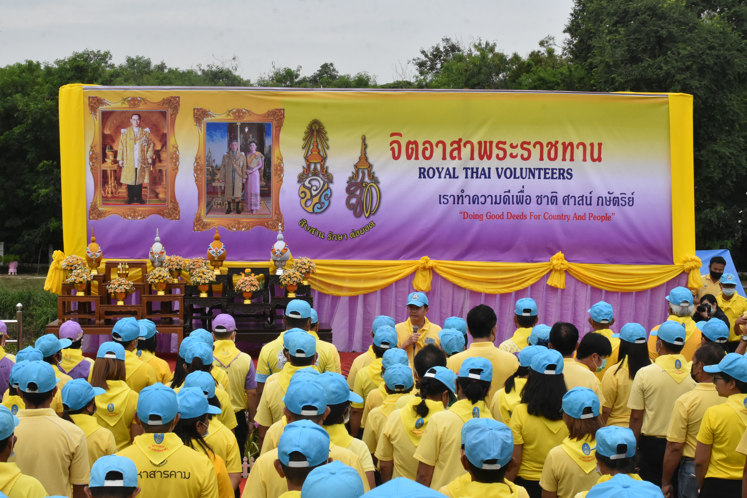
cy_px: 249
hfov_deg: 31.9
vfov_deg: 21.6
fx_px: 1307
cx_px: 374
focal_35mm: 63
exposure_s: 1/1000
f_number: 16
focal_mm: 42
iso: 2000
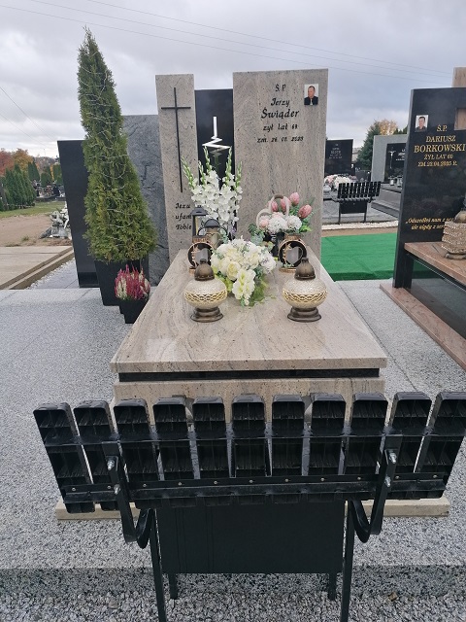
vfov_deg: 65.3
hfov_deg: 51.4
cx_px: 233
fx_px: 485
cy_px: 311
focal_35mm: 27
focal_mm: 4.75
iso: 50
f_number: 1.8
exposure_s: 1/189
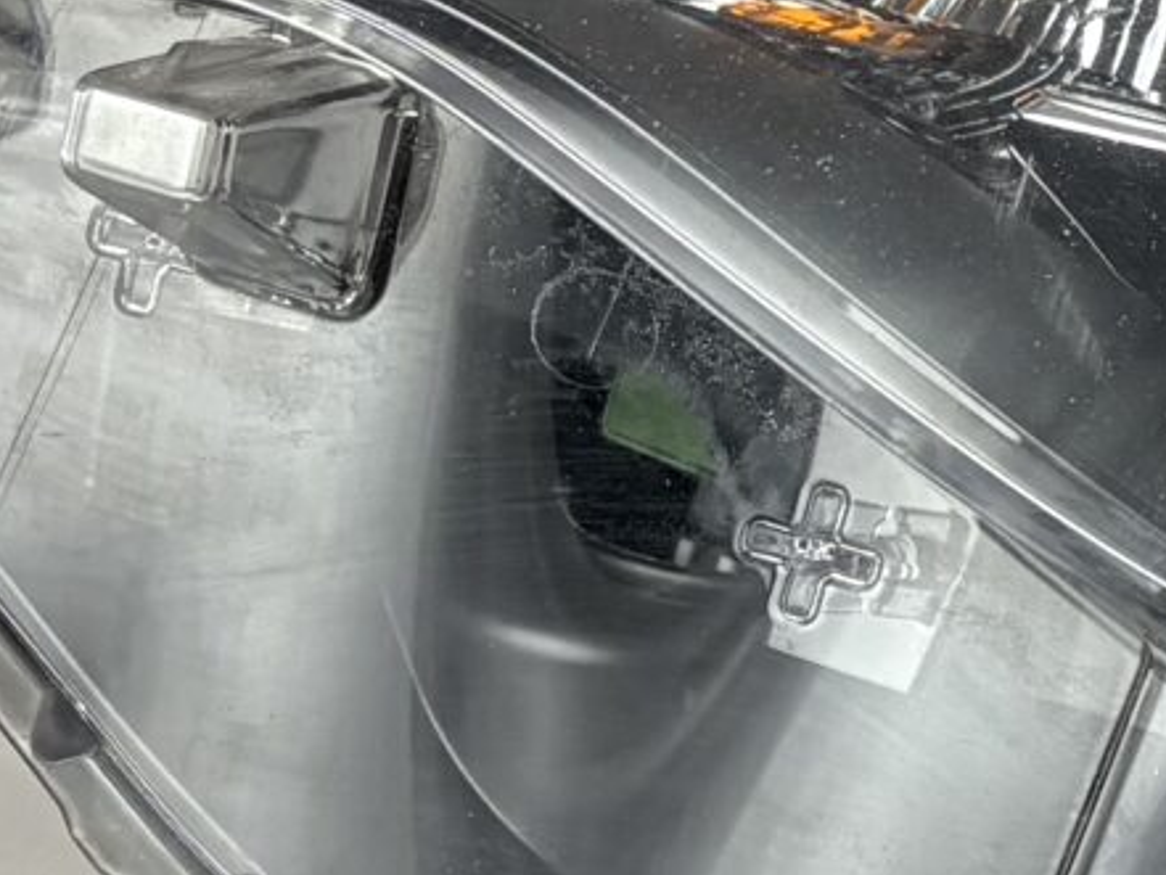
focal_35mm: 151
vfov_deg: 9.8
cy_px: 373
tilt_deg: -7.0
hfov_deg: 12.6
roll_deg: +1.9
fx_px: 5088
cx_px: 1581
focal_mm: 5.96
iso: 200
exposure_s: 1/60
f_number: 1.6
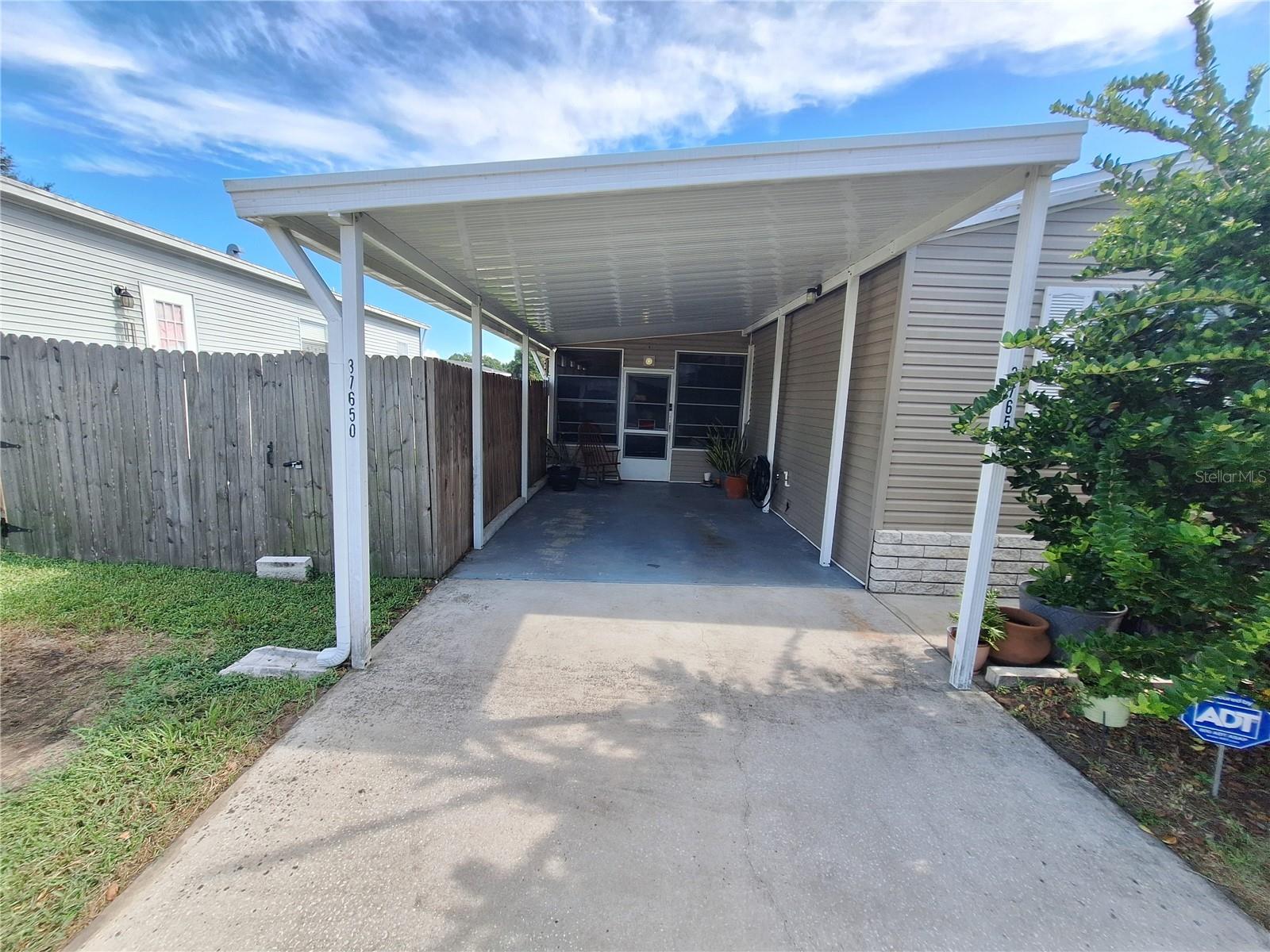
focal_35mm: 13
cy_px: 476
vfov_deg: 89.9
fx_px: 477
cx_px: 635
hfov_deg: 106.2
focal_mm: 1.74
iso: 40
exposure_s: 1/1082
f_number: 2.2
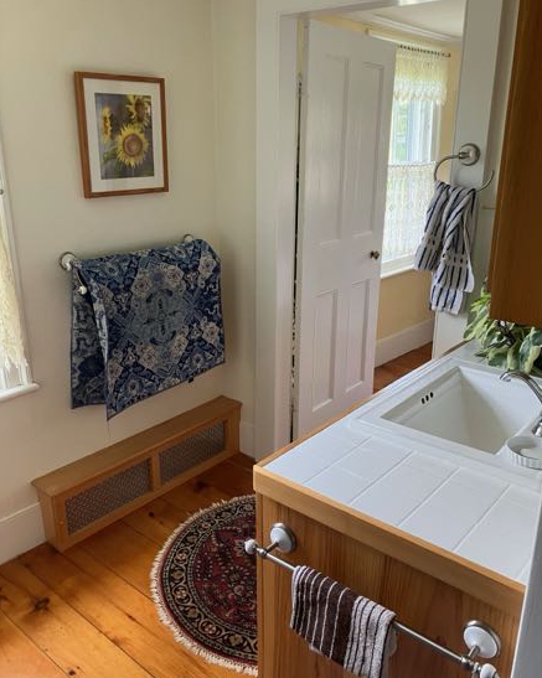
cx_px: 274
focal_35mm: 30
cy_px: 333
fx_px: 602
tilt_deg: -18.8
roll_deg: +0.4
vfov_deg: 58.8
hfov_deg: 48.5
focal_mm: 3.99
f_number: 1.8
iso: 125
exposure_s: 1/60
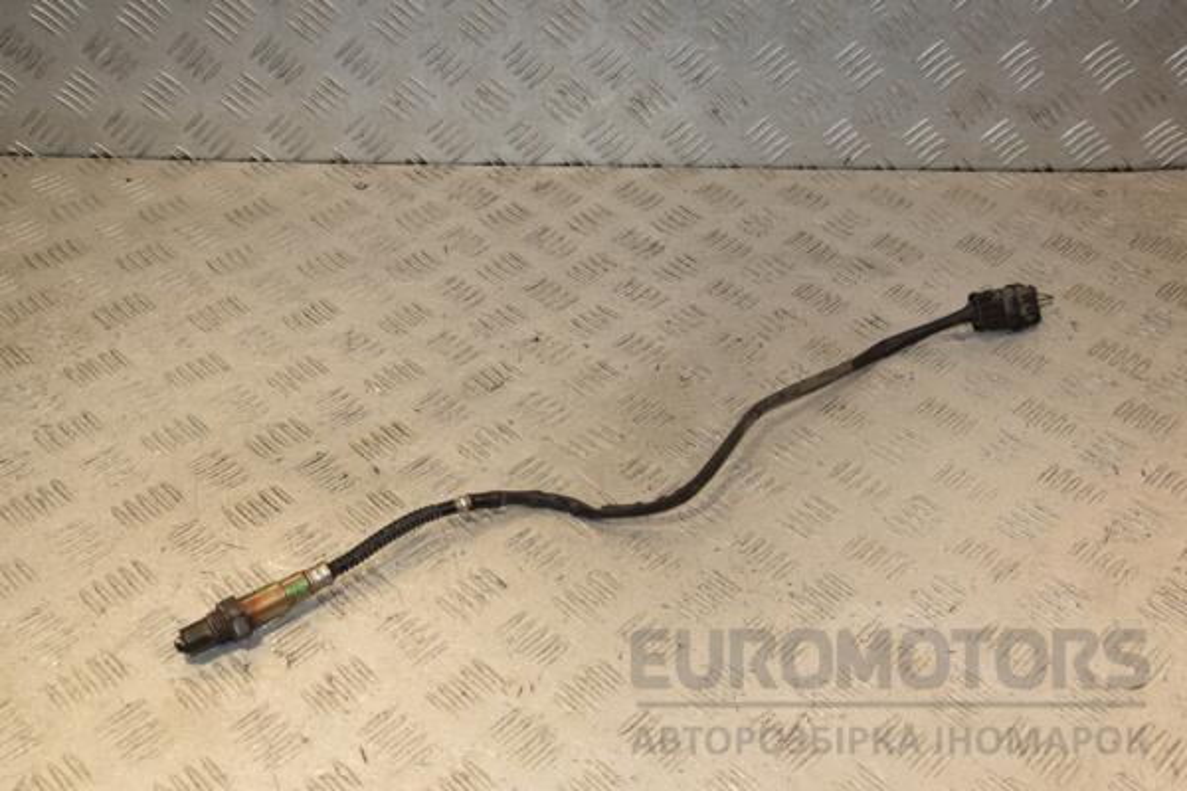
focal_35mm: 42
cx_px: 594
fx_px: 1385
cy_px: 396
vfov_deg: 31.9
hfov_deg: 46.4
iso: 800
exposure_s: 1/200
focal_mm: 28
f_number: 8
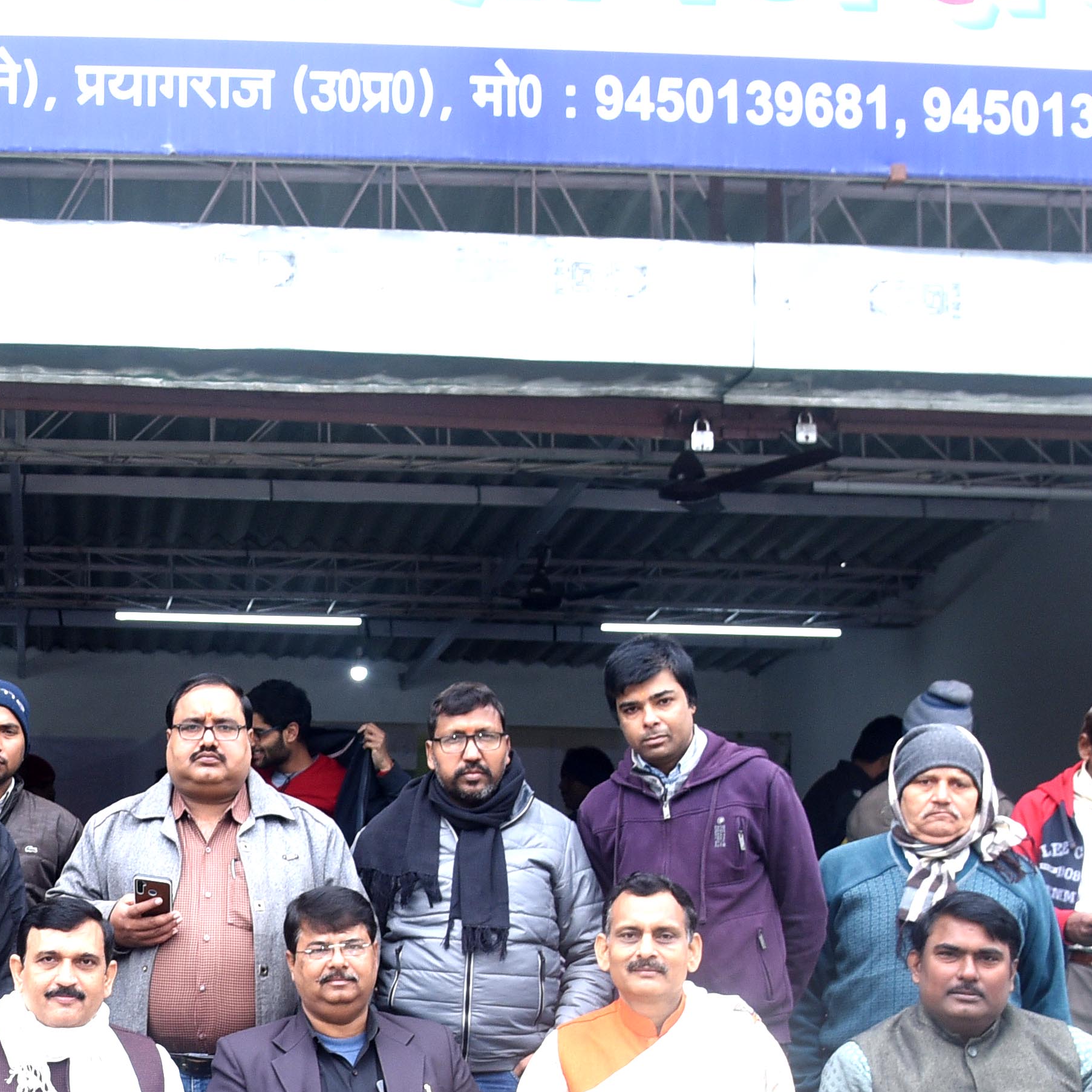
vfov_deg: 24.9
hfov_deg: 23.8
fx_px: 2427
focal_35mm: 68
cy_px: 887
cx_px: -102
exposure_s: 1/125
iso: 500
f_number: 7.1
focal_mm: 24
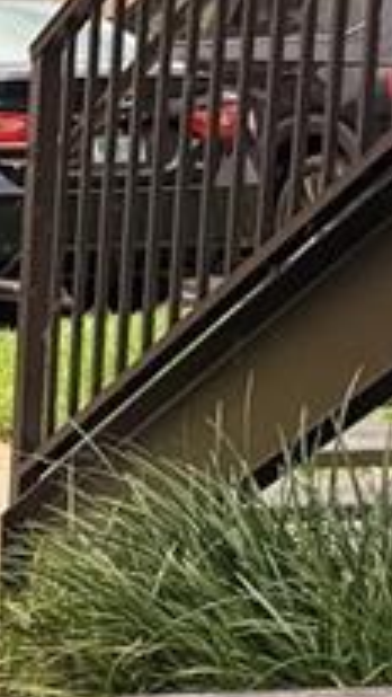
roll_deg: -1.0
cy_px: 342
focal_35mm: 152
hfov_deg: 7.2
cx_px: -710
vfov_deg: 14.1
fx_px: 2806
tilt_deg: -9.7
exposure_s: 1/467
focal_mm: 6.76
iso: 80
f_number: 1.78
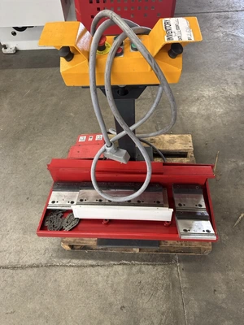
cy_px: 162
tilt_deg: -53.9
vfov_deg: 71.6
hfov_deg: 56.8
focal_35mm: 24
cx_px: 122
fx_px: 226
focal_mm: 6.76
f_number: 1.78
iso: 200
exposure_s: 1/60
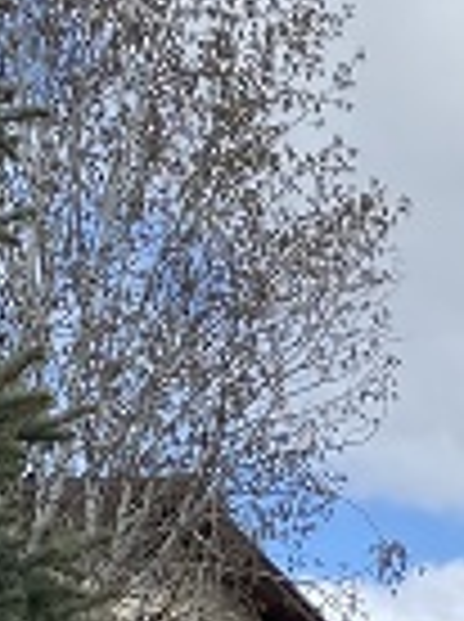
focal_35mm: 145
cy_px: 1134
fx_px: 2600
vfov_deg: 12.4
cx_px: 982
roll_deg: -2.9
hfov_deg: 9.4
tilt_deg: +4.0
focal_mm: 4.25
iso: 32
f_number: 1.8
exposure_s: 1/3135
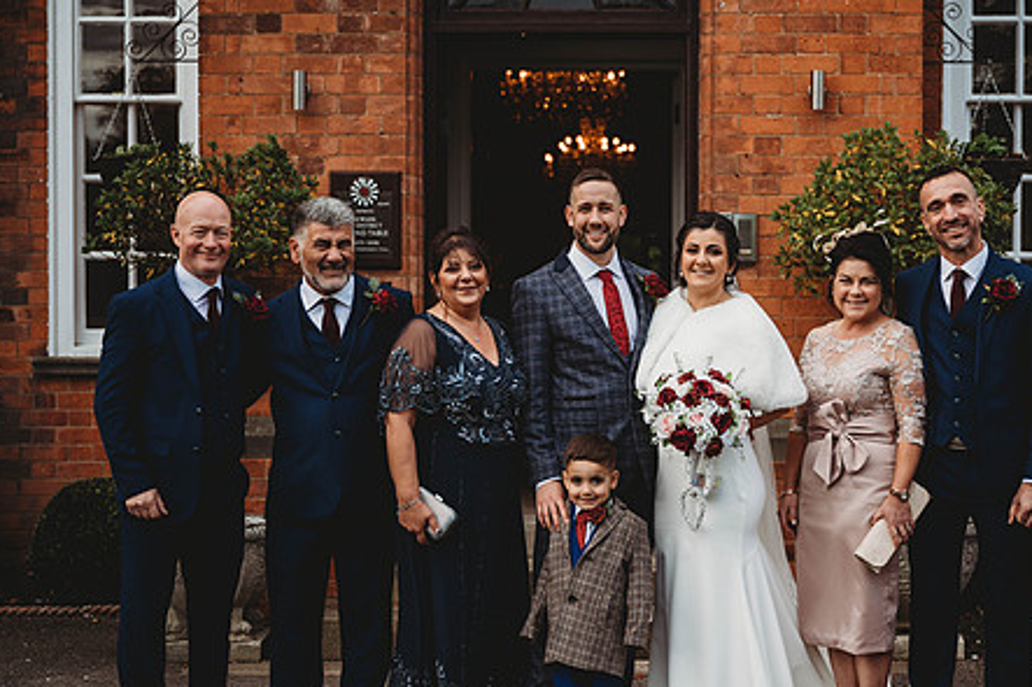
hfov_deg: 28.0
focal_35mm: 72
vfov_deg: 18.9
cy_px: 387
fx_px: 2063
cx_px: 662
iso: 100
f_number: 2.8
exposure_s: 1/200
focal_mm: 55
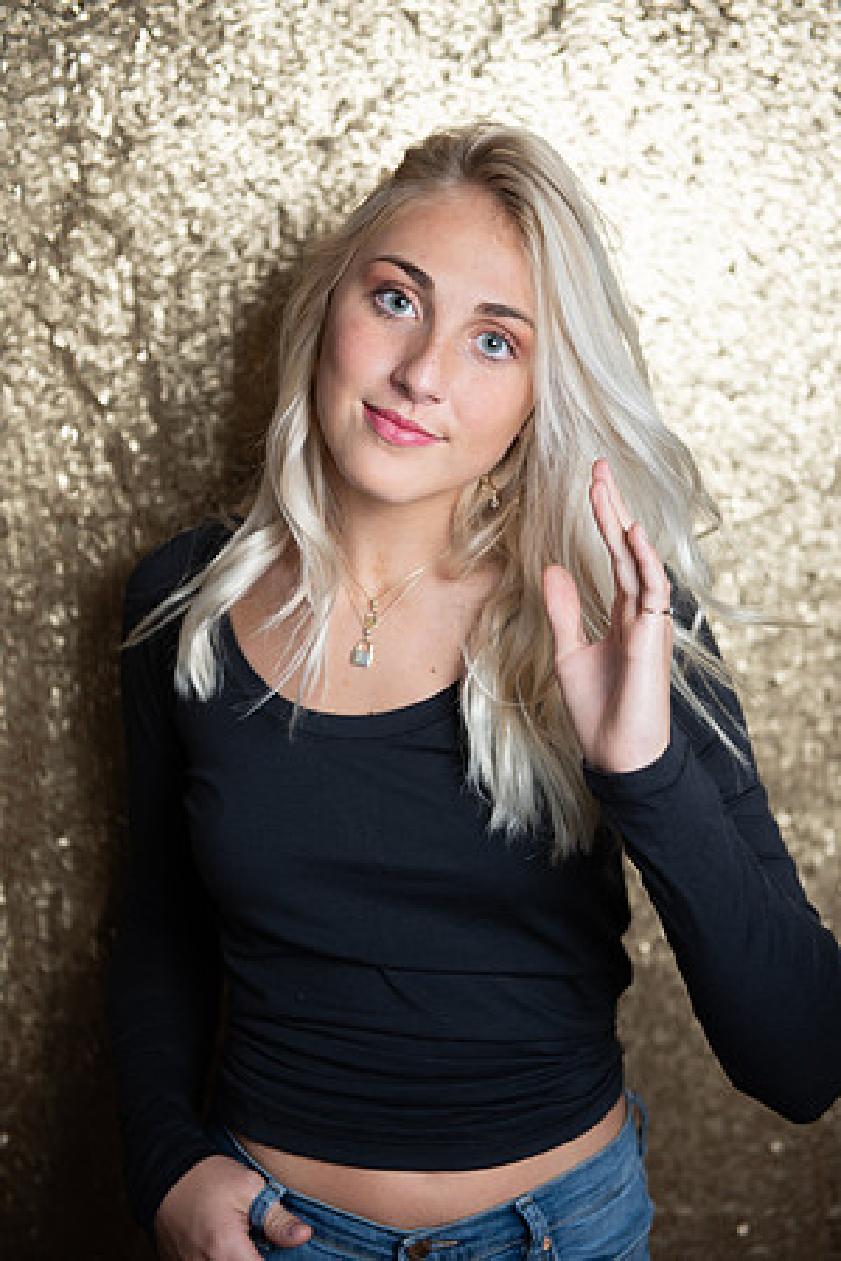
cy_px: 630
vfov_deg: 32.4
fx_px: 2172
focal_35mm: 62
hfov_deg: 21.9
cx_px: 420
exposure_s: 1/250
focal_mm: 62
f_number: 2.8
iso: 125
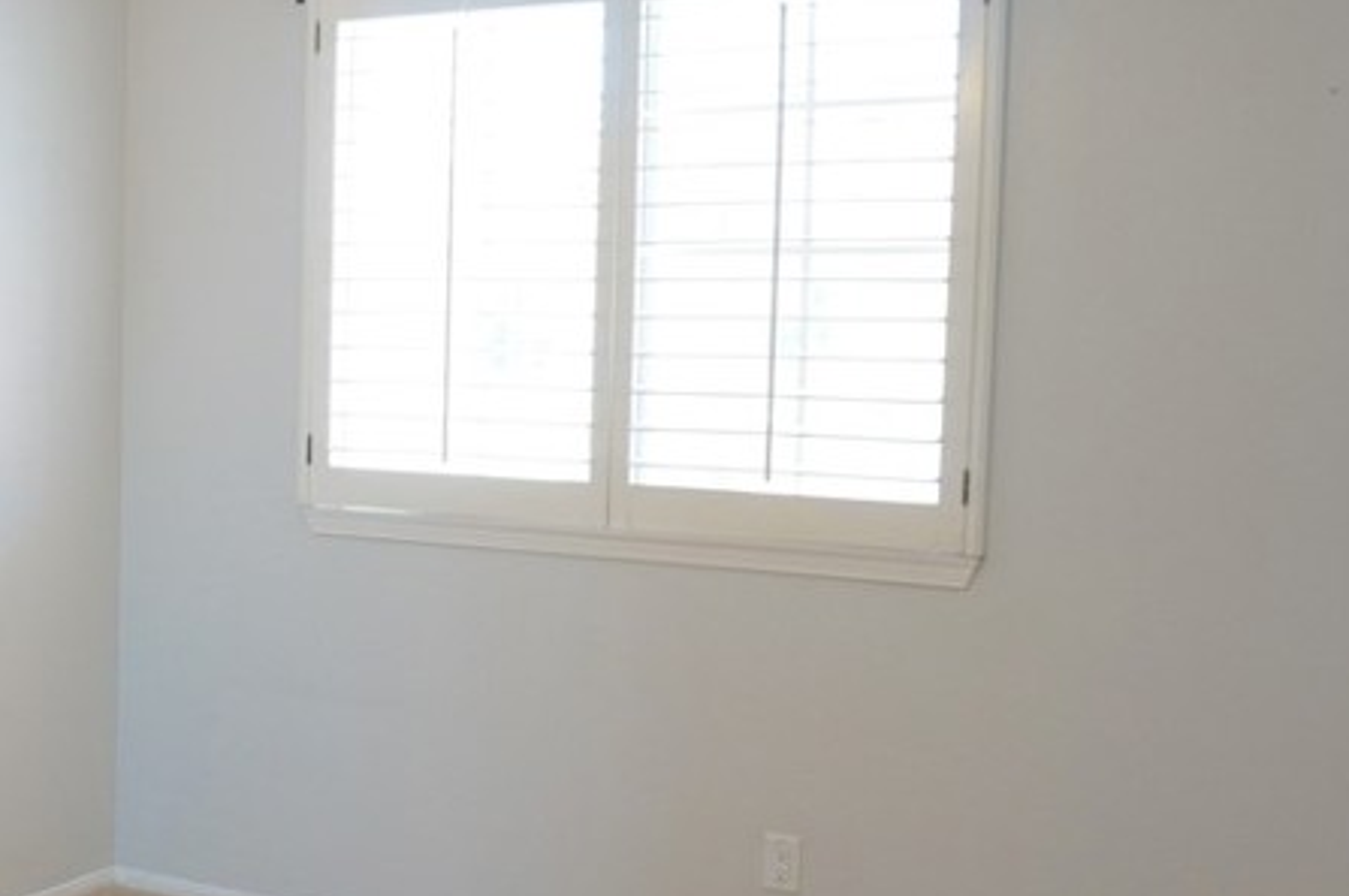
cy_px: 489
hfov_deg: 33.6
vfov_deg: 24.6
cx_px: 42
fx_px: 2059
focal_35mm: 55
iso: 250
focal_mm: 16
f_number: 3.5
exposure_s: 1/60
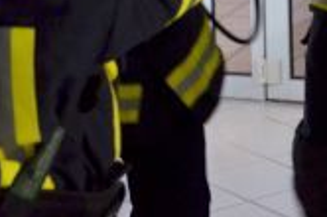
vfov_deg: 8.7
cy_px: -112
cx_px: 292
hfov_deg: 13.3
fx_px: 1387
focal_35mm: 153
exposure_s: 1/30
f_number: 4
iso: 3200
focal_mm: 26
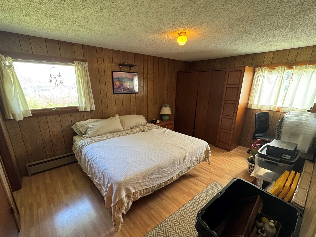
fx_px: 146
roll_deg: -0.2
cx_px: 152
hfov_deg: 94.5
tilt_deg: -17.6
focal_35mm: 16
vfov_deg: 77.9
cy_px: 130
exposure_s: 1/60
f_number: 2.2
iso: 400
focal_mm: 2.22
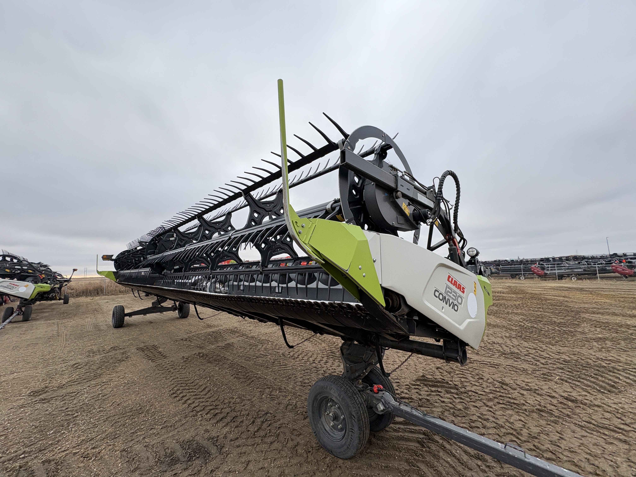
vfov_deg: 85.7
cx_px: 318
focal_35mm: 14
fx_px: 257
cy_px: 238
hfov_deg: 102.1
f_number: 2.2
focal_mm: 2.22
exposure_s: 1/403
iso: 40
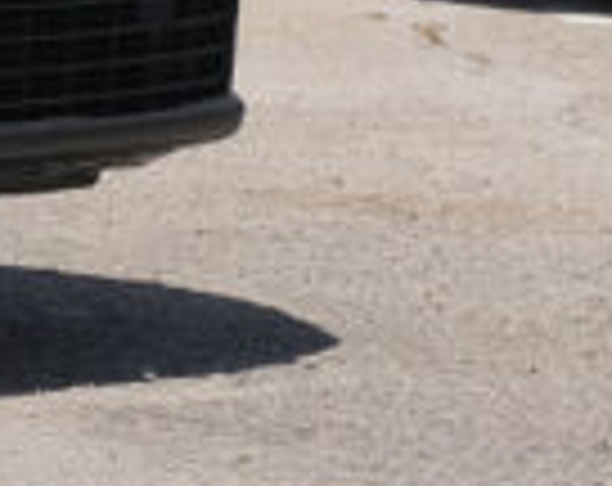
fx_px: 6917
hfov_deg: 4.8
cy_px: -466
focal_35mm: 383
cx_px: -1454
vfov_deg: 4.0
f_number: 9
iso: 160
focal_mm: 36.3
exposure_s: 1/400
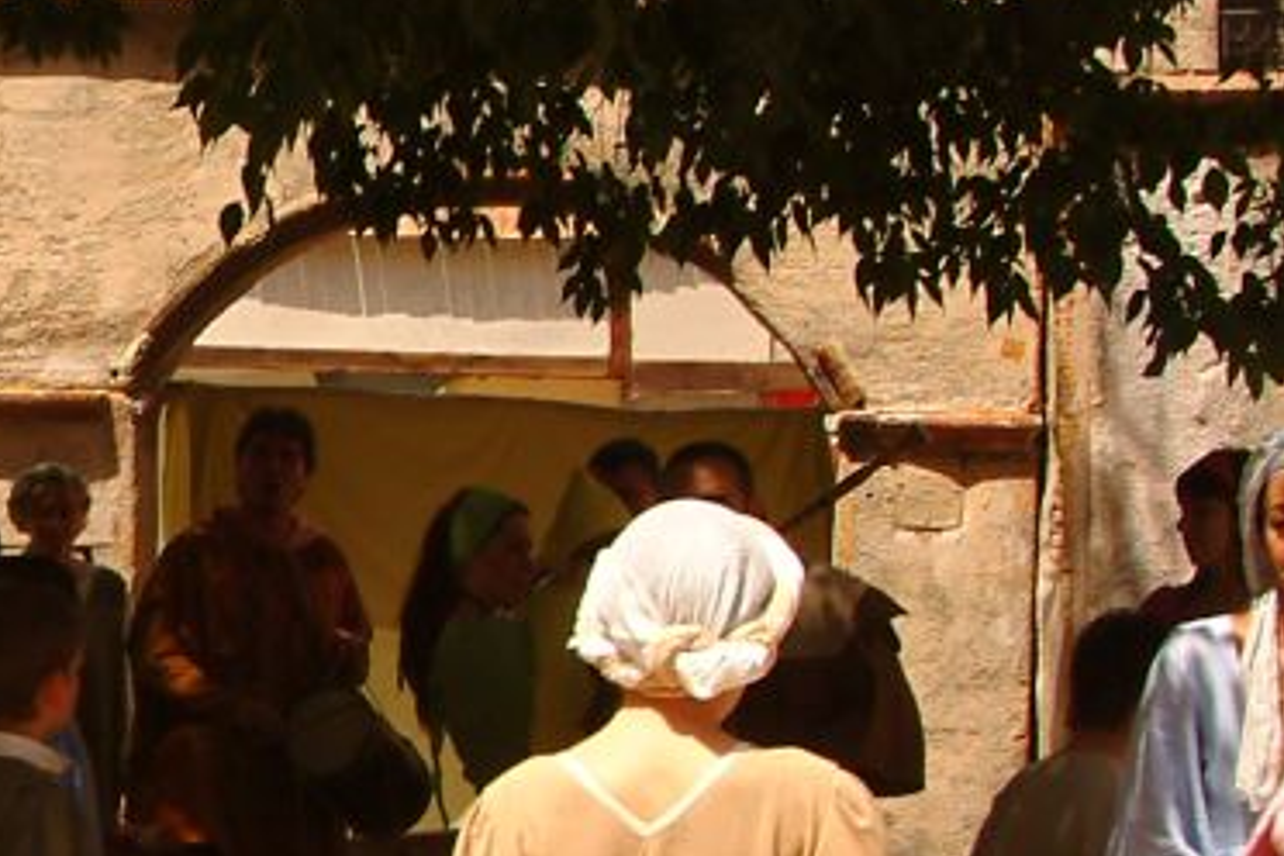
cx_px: -528
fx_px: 5171
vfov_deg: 9.4
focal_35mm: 145
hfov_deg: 13.5
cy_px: 801
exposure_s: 1/125
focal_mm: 24
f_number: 11
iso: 160
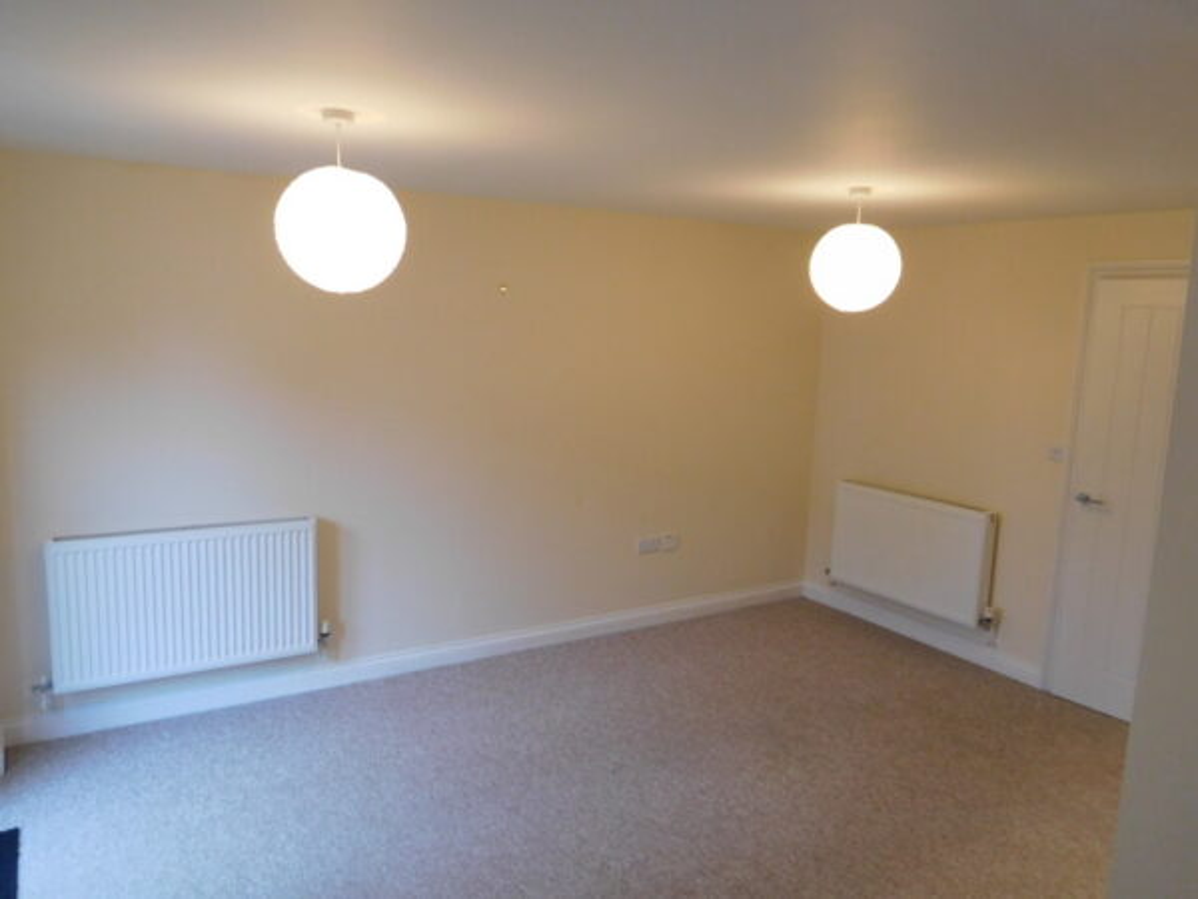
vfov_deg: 54.9
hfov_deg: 69.4
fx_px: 865
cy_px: 450
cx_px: 599
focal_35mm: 25
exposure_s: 1/30
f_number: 3.4
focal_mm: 4.5
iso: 280
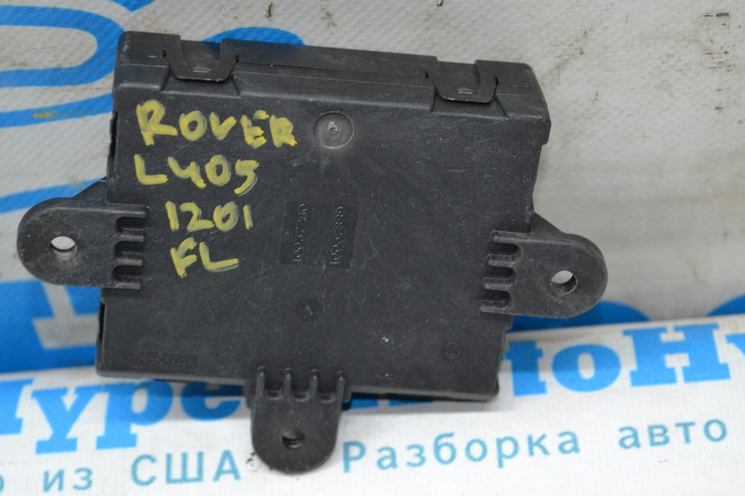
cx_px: 353
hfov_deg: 20.9
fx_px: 2019
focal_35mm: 98
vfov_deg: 14.0
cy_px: 235
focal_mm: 55
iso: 720
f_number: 5.6
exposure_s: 1/60
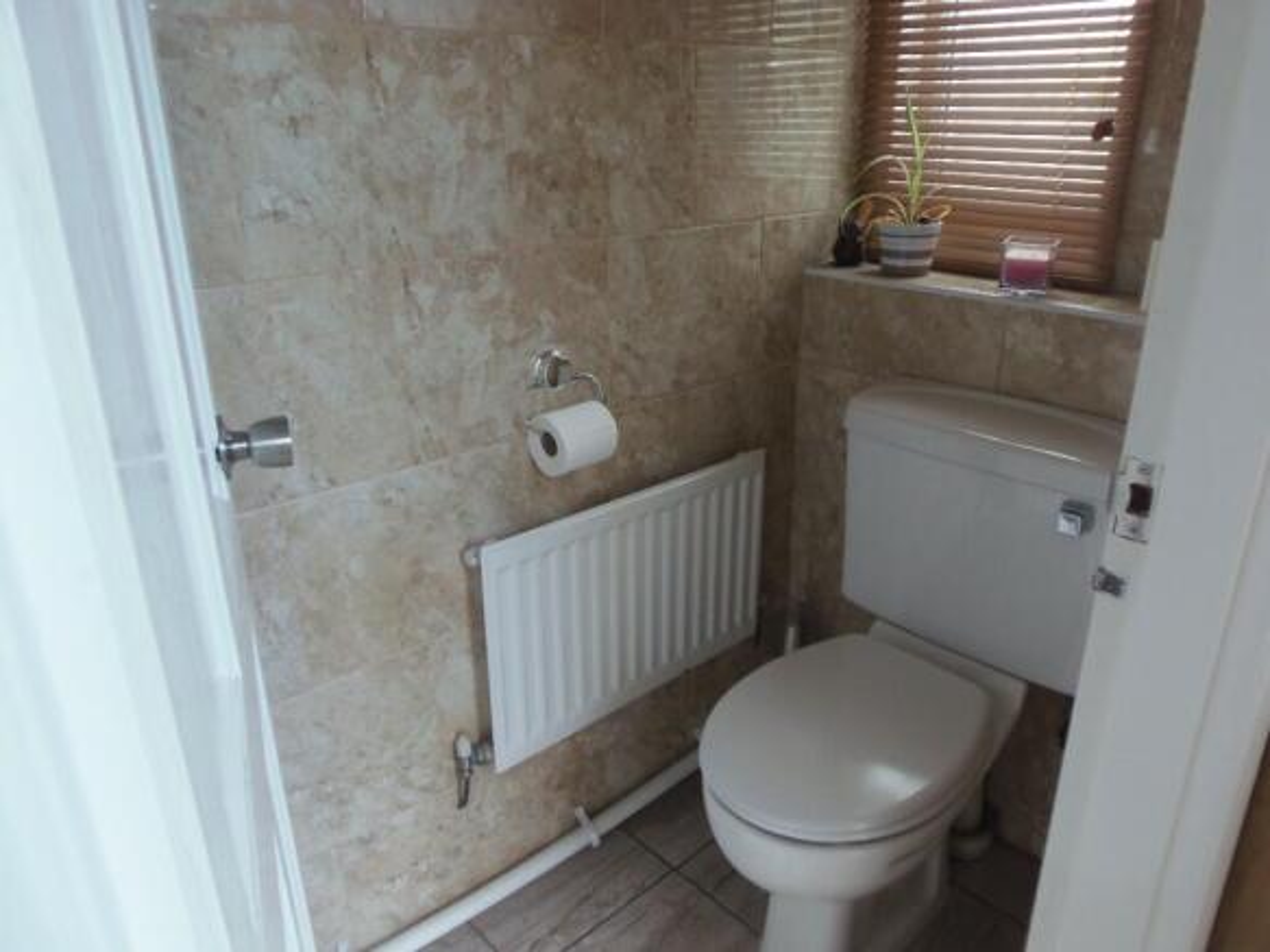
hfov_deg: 71.6
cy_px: 476
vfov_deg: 56.8
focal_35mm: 24
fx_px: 880
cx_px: 635
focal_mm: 4.3
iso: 80
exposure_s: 1/30
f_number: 2.9
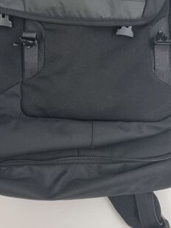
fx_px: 330
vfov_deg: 35.7
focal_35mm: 50
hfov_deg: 29.1
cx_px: 77
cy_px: 19
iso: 50
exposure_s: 1/120
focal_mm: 6.7
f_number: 1.8
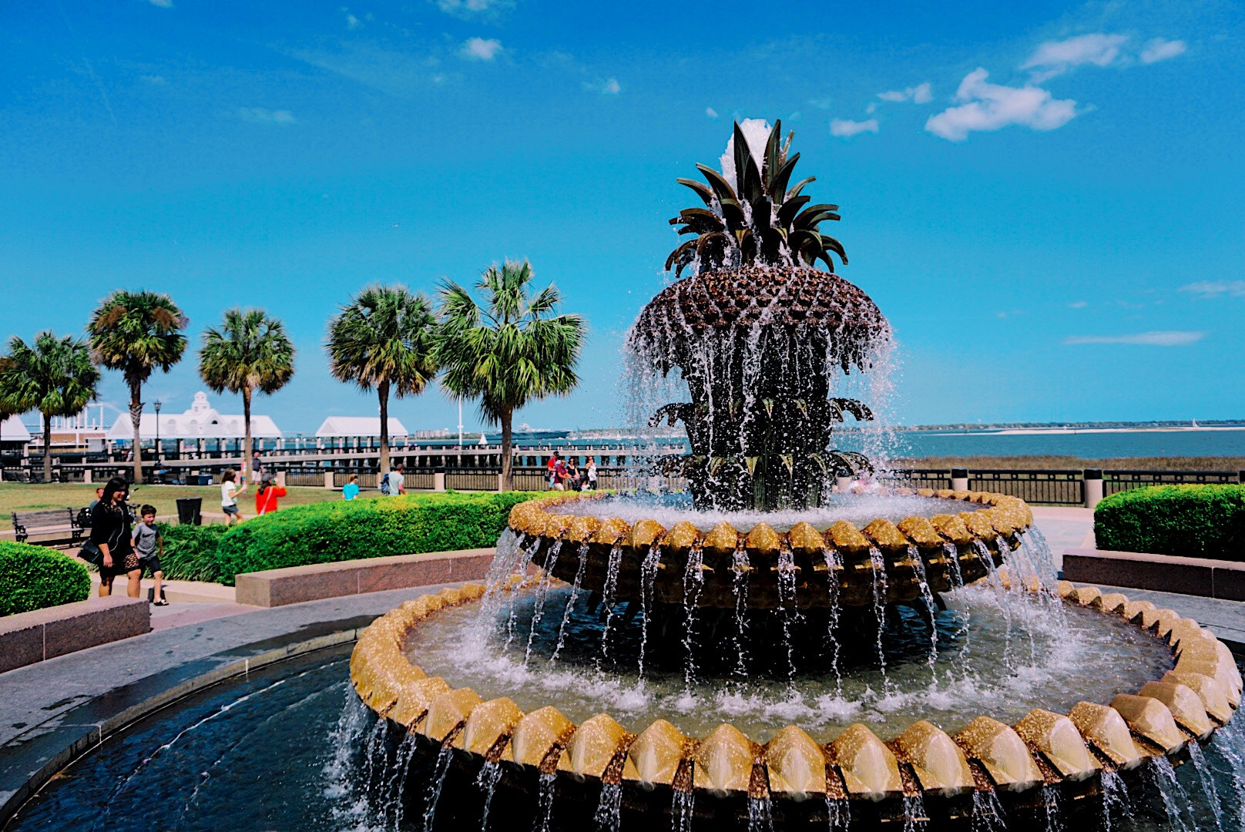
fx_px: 882
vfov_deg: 50.5
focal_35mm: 26
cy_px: 416
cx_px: 622
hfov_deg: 70.4
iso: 100
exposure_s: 1/2500
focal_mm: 17
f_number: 3.5
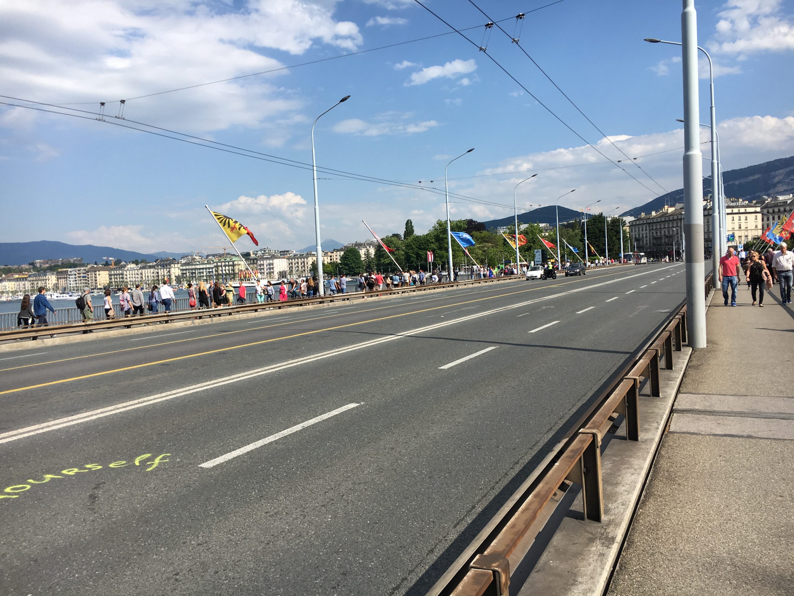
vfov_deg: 48.2
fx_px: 665
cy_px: 298
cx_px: 397
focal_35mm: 29
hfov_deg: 61.7
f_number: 2.2
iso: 25
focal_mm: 4.15
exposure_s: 1/1603
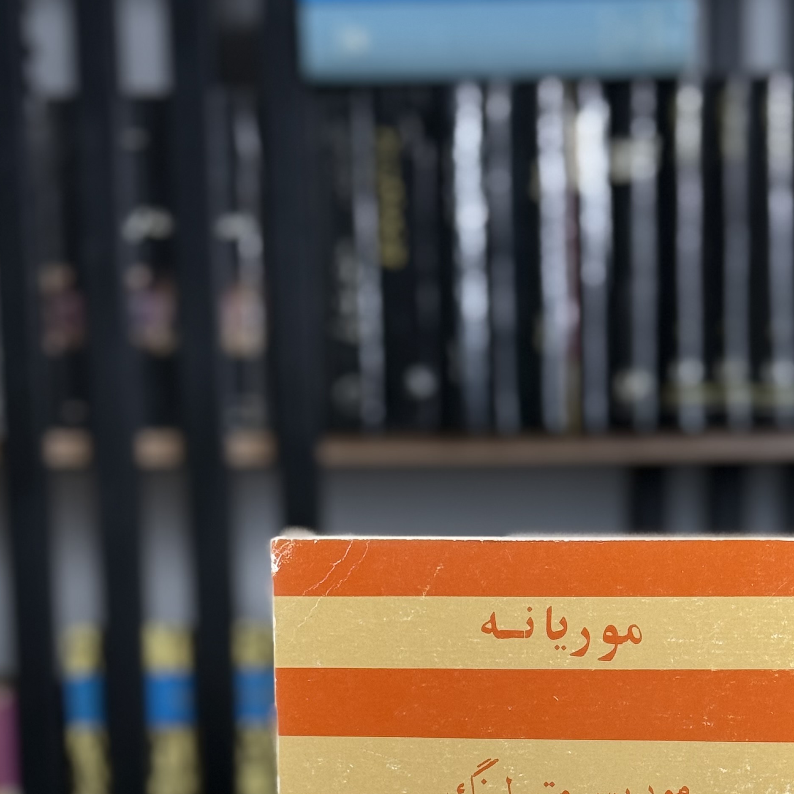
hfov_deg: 19.0
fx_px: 2362
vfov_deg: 18.6
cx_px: 579
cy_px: 780
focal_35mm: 91
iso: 100
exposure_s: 1/100
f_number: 1.78
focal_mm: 6.76
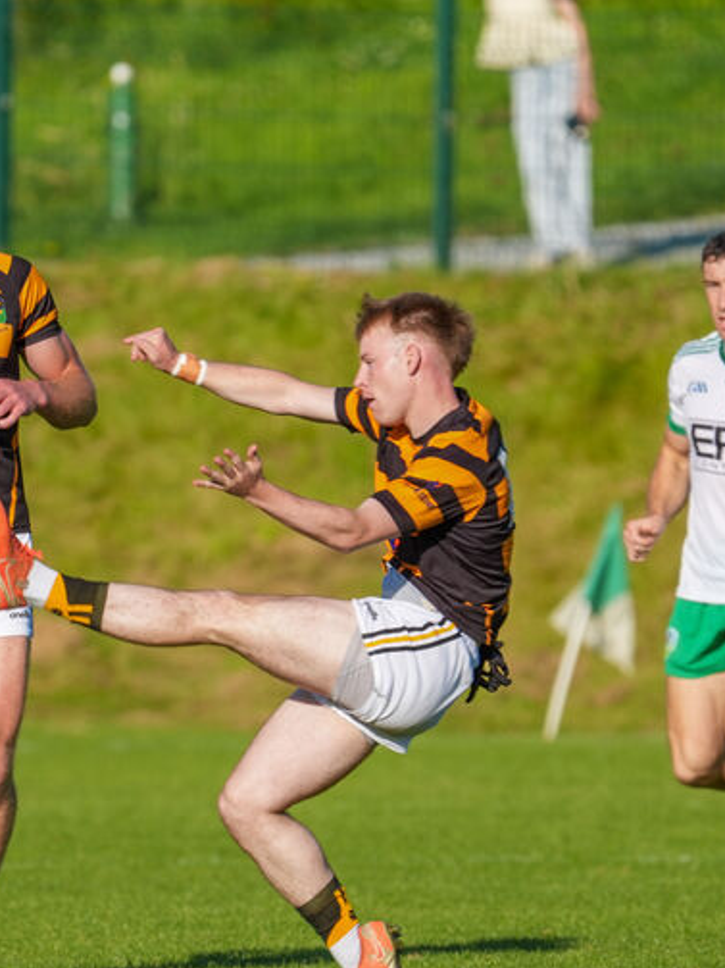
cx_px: 131
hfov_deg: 1.7
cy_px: 497
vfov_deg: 2.2
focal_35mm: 899
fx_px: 25116
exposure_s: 1/1000
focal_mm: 588
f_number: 6.3
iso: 250
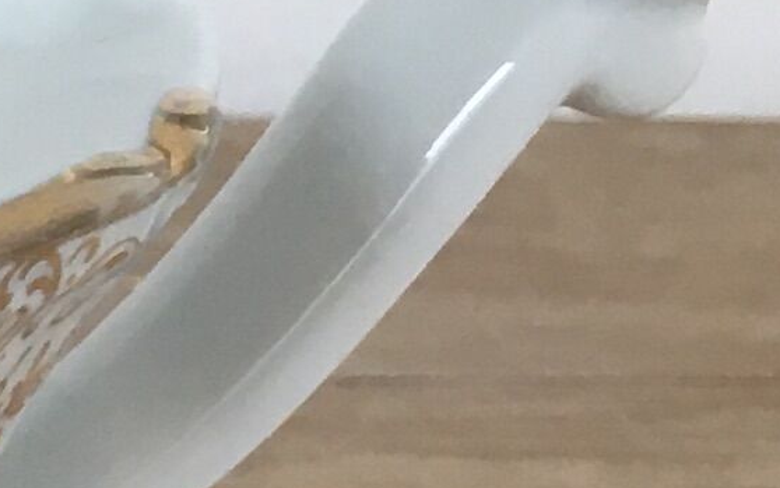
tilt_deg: -18.9
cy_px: 373
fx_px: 4720
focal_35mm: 222
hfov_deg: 8.3
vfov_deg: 5.9
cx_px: -1384
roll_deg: -1.0
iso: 32
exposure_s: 1/33
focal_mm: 4.15
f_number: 2.2
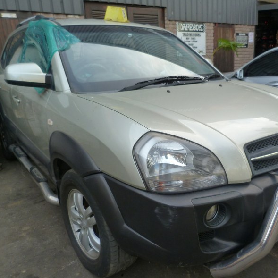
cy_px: 140
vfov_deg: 54.0
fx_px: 273
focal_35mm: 30
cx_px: 170
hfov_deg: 53.6
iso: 125
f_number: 2.8
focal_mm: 4.5
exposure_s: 1/80
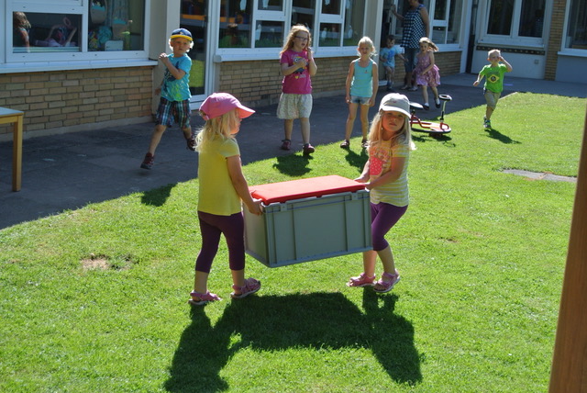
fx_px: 849
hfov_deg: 38.2
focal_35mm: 52
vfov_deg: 26.0
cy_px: 196
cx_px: 294
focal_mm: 19.6
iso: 100
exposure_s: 1/320
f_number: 4.8
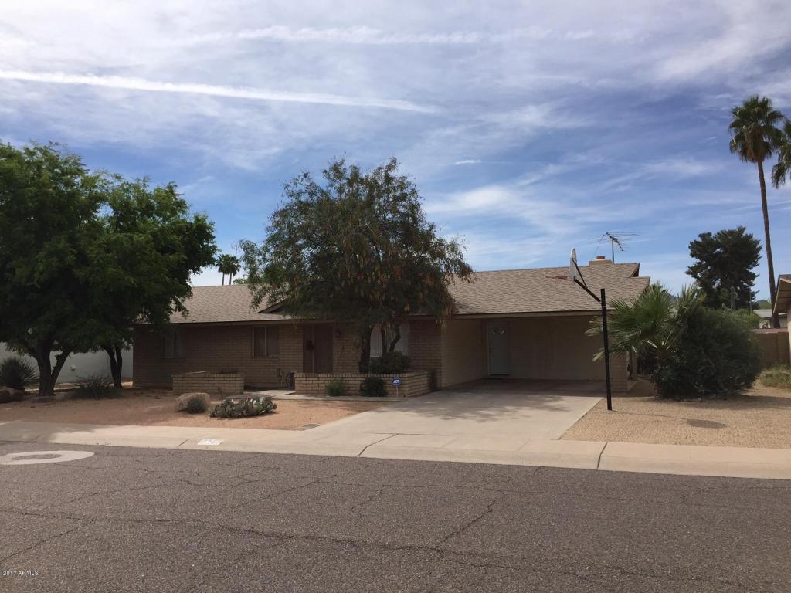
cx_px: 396
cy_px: 296
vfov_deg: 48.2
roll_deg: +0.3
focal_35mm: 29
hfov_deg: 61.7
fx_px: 663
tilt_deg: +3.1
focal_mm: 4.15
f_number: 2.2
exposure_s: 1/3049
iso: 32
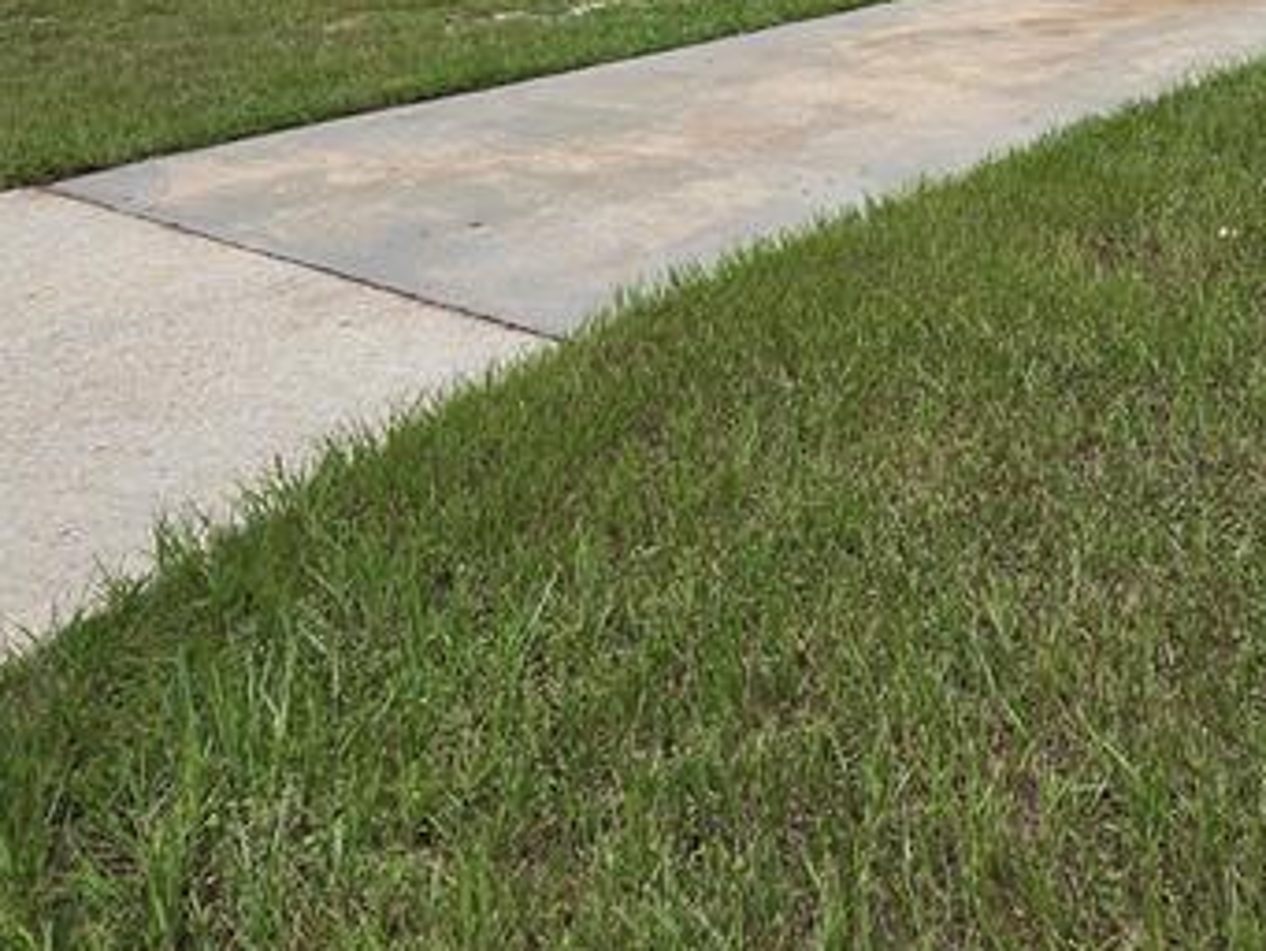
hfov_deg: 46.4
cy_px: -74
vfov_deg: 32.7
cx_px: 921
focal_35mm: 39
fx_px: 1427
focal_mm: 2.2
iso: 100
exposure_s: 1/3967
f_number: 2.2
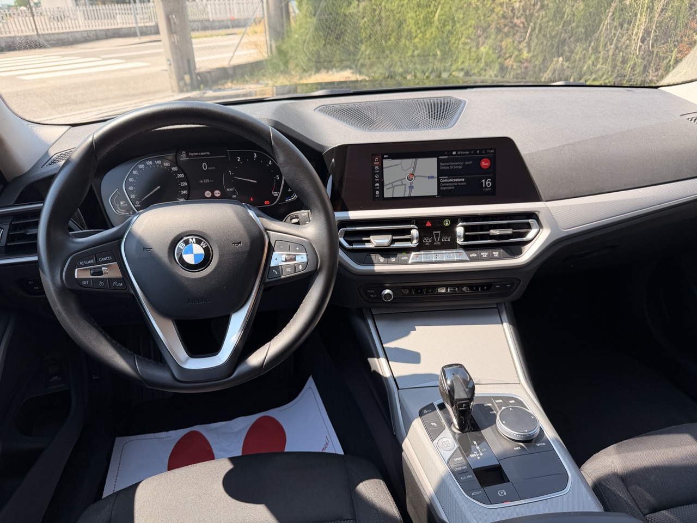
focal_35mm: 24
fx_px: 483
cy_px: 262
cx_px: 348
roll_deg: +2.3
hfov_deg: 71.6
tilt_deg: -28.3
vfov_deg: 56.8
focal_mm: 6.76
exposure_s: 1/831
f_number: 1.78
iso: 100
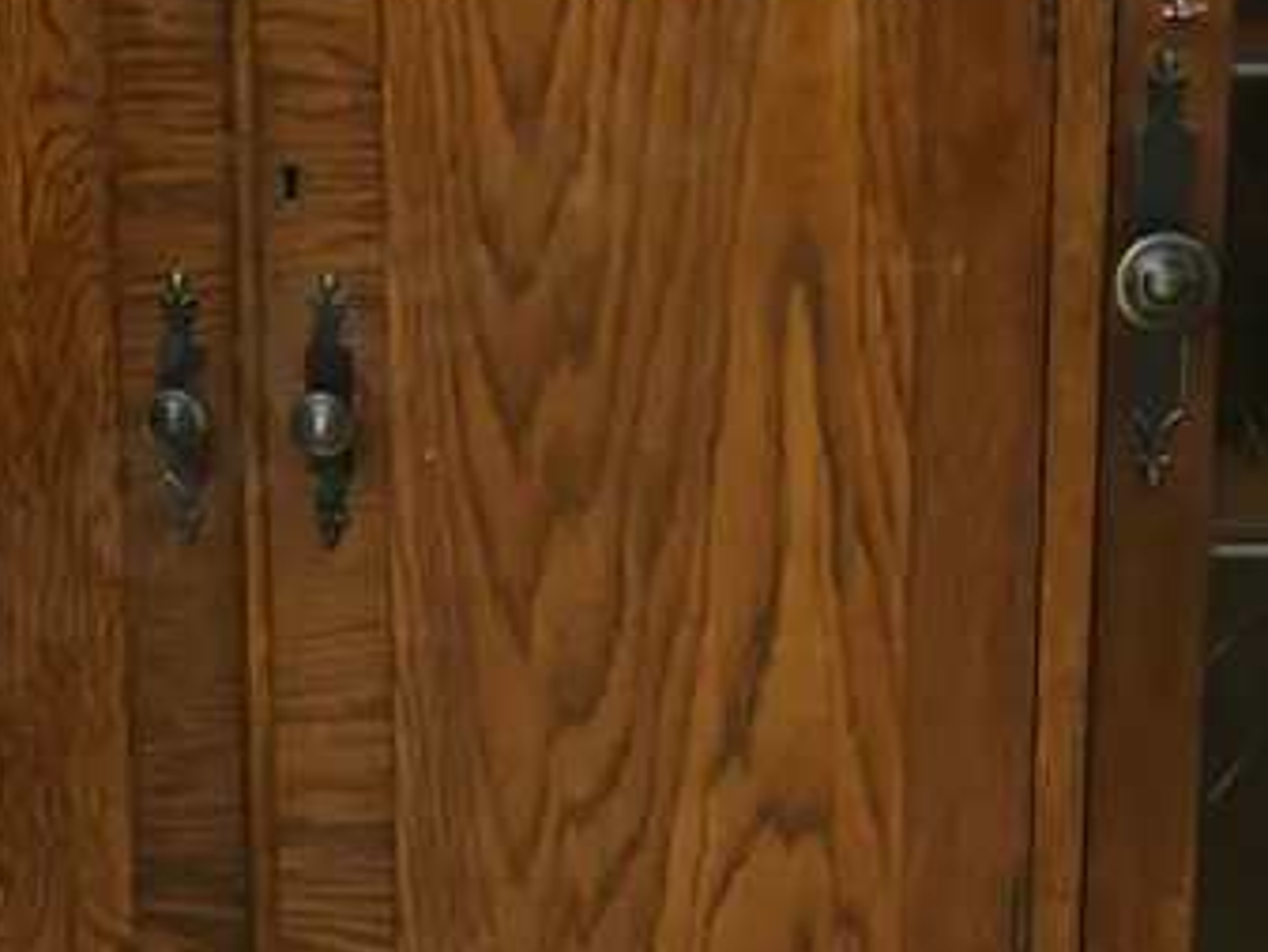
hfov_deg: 22.1
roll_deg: +0.6
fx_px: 3225
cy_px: 305
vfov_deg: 16.7
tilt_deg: -11.9
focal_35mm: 88
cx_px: 395
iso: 200
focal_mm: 4.15
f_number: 2.2
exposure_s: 1/33
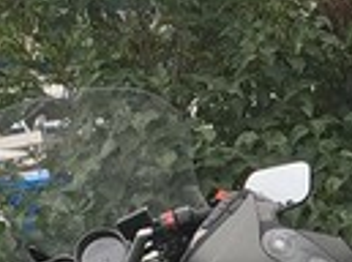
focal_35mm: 203
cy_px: 378
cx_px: 658
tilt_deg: -11.6
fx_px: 2059
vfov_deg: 7.2
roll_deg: -0.8
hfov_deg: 9.3
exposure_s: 1/100
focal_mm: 4.15
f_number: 2.2
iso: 25
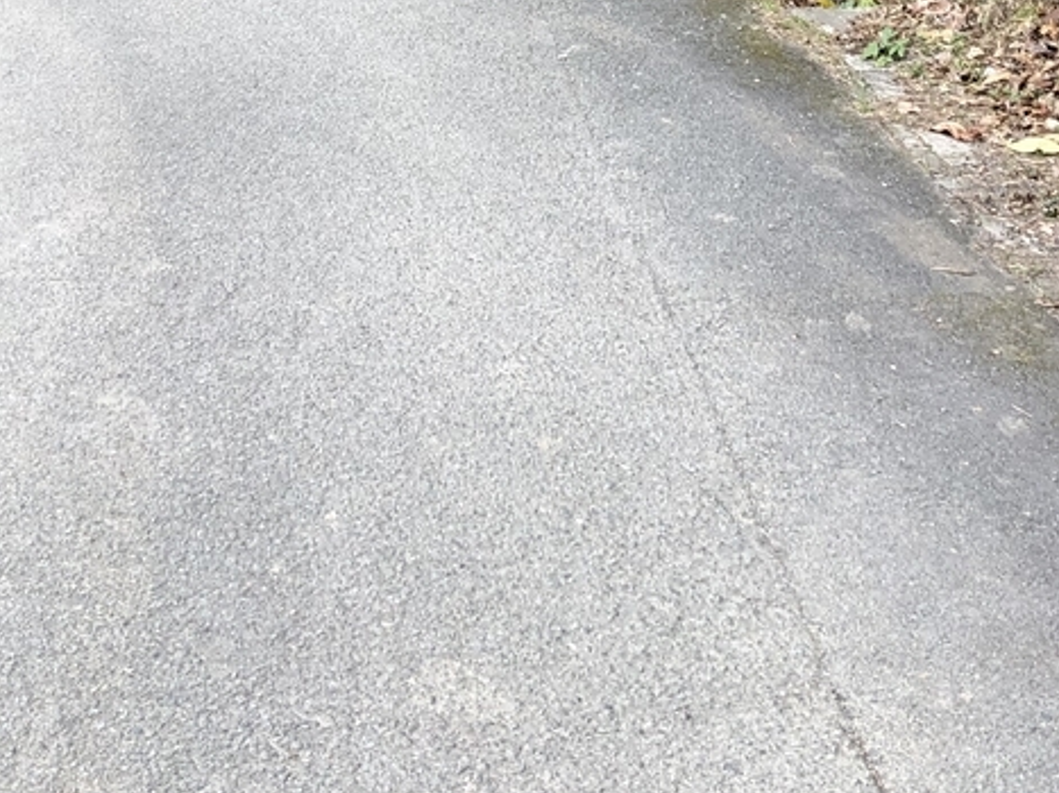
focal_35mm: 72
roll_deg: +0.4
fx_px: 2202
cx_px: 560
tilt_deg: +1.8
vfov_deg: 19.2
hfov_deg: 27.0
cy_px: -170
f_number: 1.8
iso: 25
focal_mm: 3.99
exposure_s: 1/120
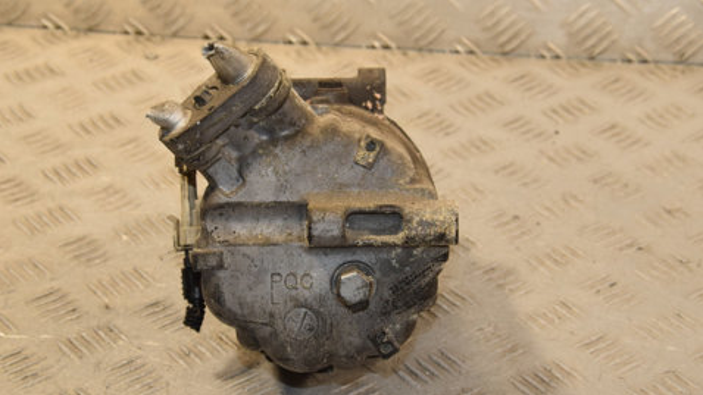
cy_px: 160
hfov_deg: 21.1
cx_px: 353
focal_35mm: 101
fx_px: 1883
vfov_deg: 12.0
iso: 800
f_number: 8
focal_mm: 48
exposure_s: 1/200
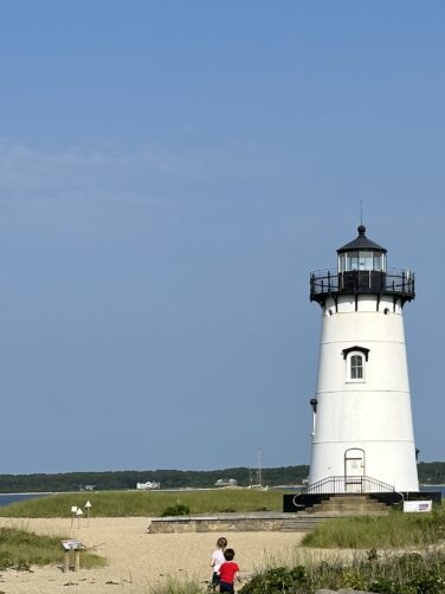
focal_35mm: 98
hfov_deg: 14.8
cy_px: 218
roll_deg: +0.5
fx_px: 1681
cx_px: 454
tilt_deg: +8.1
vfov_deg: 20.0
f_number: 1.78
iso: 64
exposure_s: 1/6623
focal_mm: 6.86
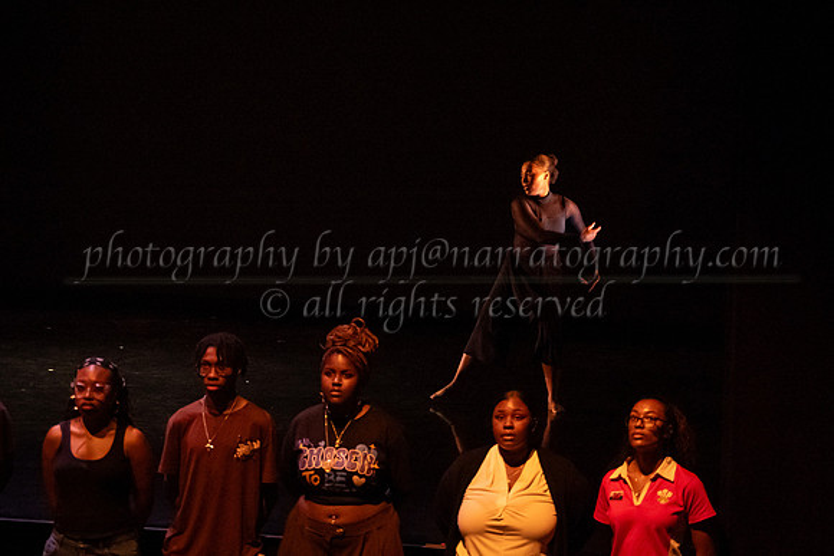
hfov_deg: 20.6
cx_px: 549
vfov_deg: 13.9
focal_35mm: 99
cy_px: 190
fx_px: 2286
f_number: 3.5
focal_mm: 75
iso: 4000
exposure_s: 1/200
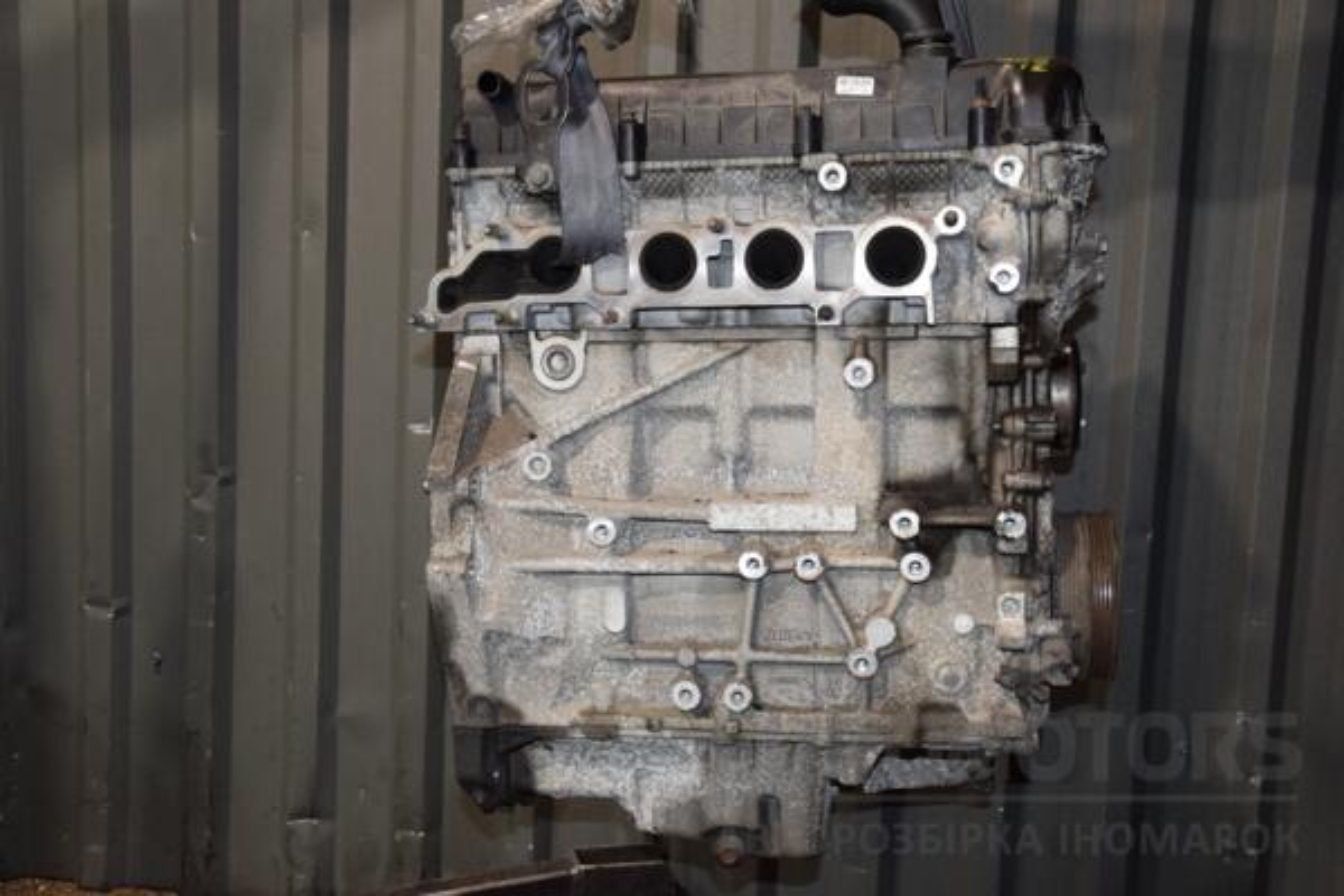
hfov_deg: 51.3
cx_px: 672
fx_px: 1400
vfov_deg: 35.5
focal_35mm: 38
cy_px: 448
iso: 800
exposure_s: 1/60
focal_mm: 25
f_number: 5
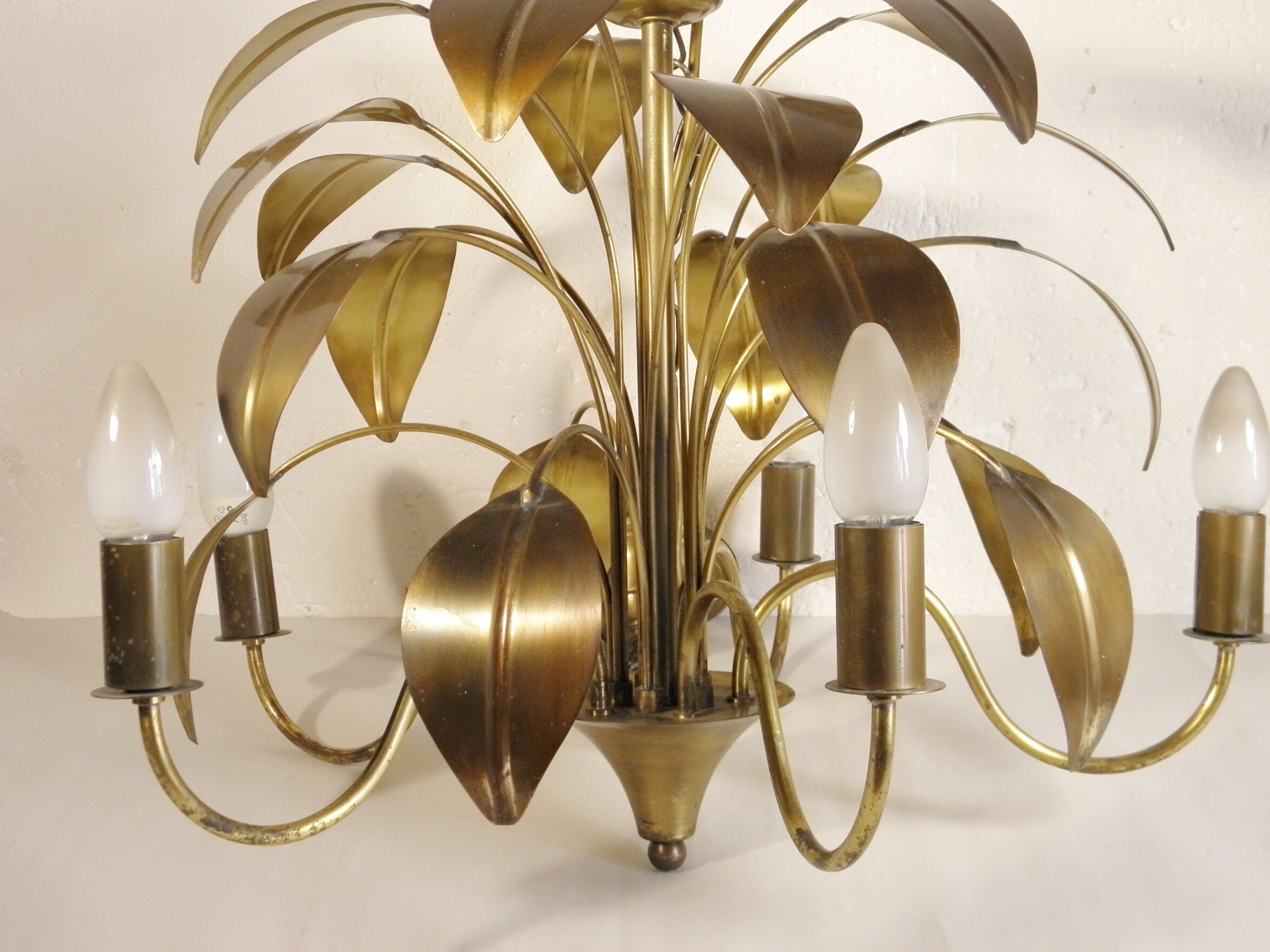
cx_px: 678
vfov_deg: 28.5
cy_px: 438
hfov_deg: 37.5
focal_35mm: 51
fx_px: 1871
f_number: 3.9
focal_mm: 8.6
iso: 160
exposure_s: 1/40
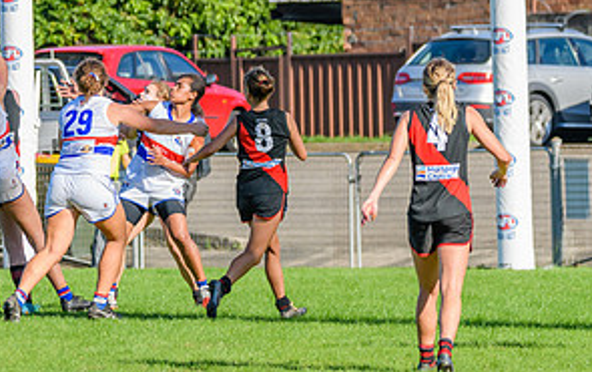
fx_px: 8947
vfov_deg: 2.4
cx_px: 97
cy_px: 170
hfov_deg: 3.8
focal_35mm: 554
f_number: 7.1
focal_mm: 240
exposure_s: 1/1600
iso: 640
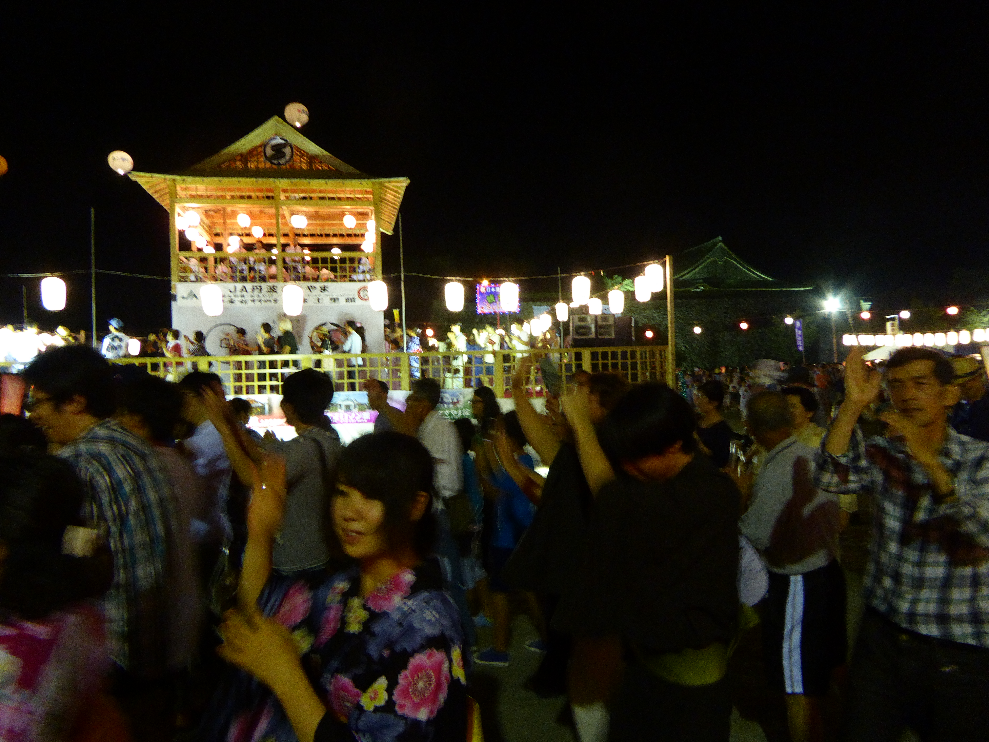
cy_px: 371
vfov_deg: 54.9
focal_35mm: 25
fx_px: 714
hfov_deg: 69.4
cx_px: 494
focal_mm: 4.3
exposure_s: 1/8
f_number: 3.3
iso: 500
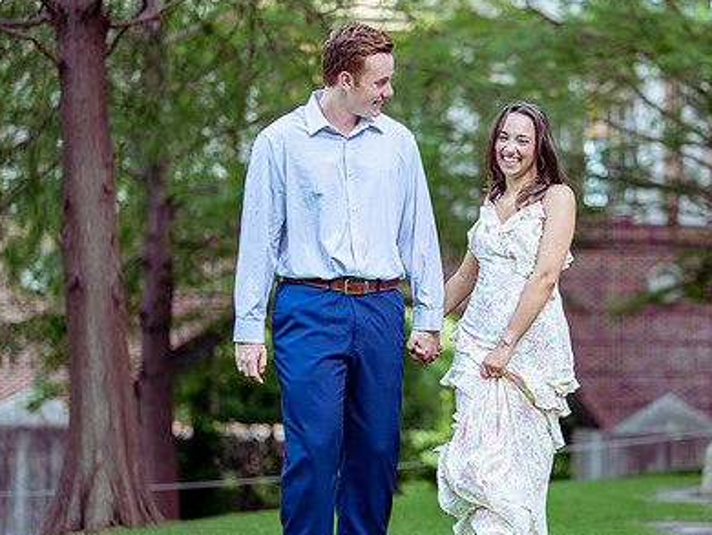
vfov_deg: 16.8
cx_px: 486
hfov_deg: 22.1
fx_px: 1811
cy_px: 291
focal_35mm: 88
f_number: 1.2
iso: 500
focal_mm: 50
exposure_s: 1/1000
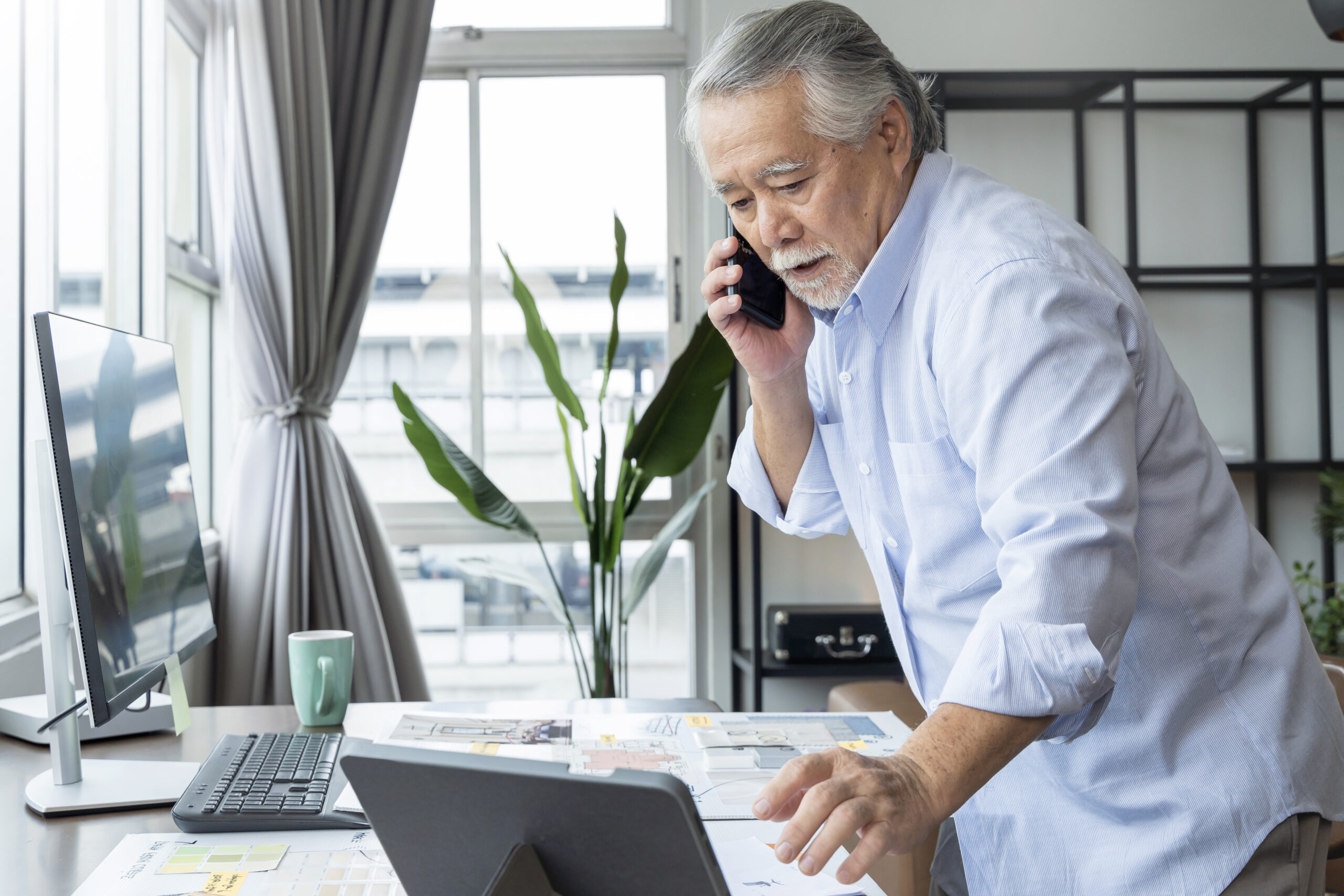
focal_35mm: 40
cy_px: 448
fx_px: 1493
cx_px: 672
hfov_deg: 48.5
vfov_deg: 33.4
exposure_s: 1/400
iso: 800
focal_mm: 40
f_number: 5
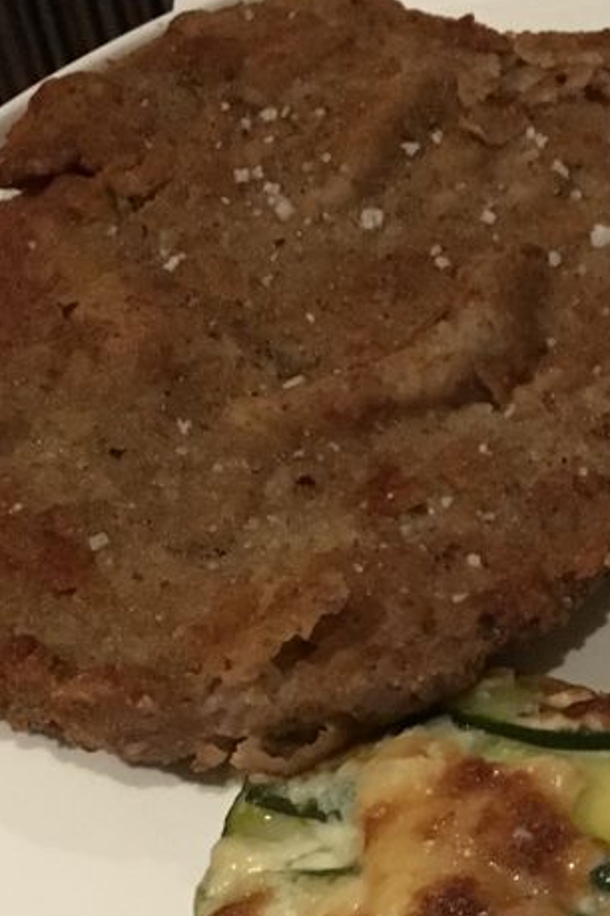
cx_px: 825
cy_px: 707
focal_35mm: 84
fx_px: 2138
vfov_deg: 23.9
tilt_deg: -49.9
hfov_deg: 15.4
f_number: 2.2
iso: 640
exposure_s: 1/17
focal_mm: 4.15
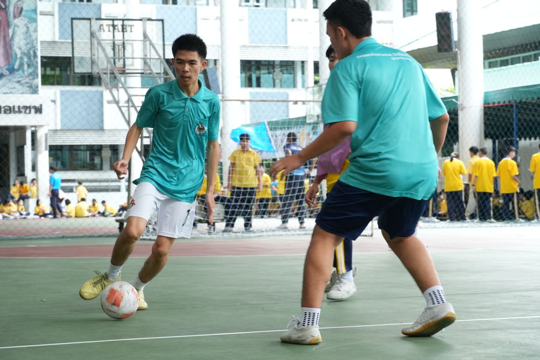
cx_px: 270
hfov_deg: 20.3
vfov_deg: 13.6
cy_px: 180
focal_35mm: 100
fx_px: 1507
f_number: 7.1
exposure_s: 1/320
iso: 2500
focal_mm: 67
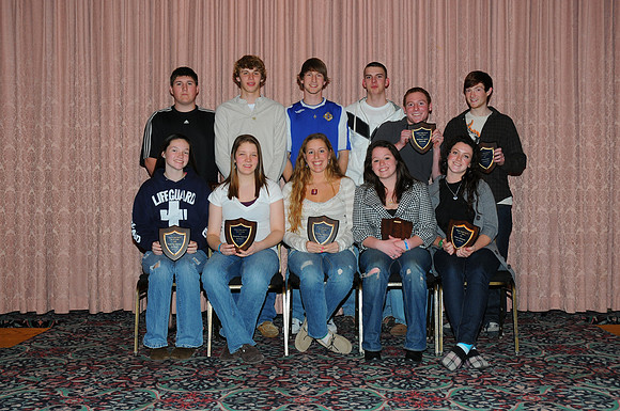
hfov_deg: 45.0
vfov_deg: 30.8
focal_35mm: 44
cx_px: 310
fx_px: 748
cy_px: 206
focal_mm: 29
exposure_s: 1/60
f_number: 6.3
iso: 200
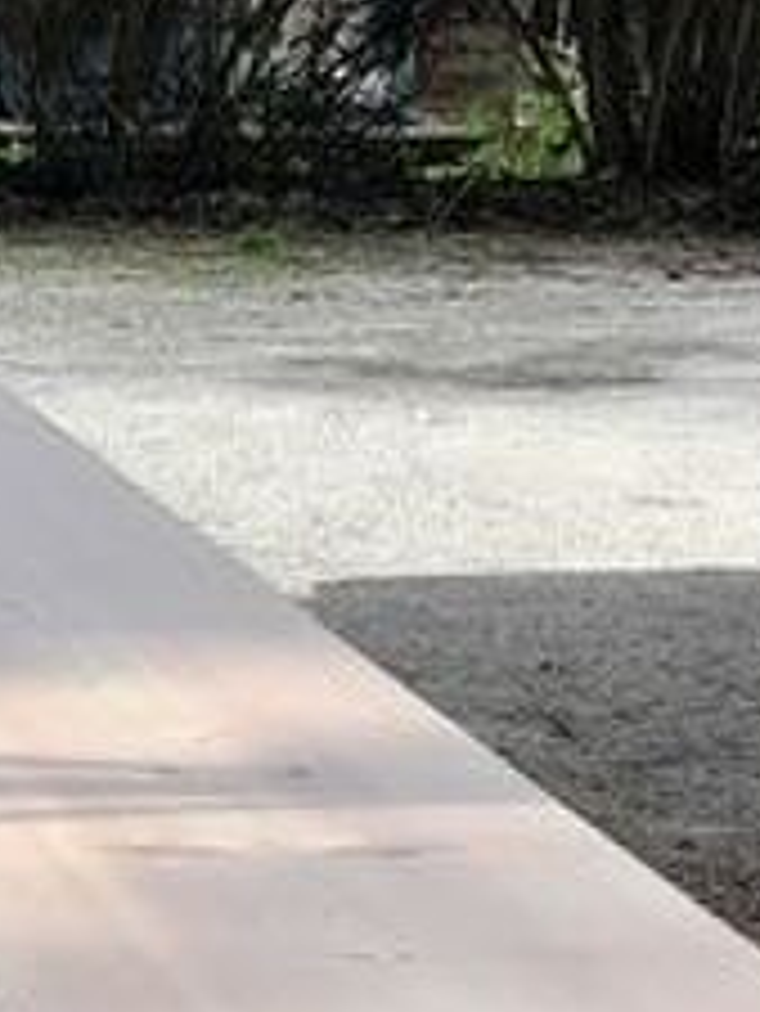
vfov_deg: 12.9
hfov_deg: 9.4
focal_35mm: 148
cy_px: 1289
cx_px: -738
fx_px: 4328
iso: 20
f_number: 2
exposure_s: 1/365
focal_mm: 4.6
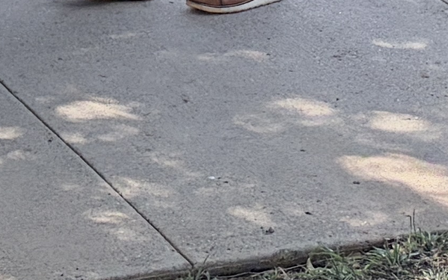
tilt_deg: -7.2
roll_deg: -3.3
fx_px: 2283
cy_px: -586
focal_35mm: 187
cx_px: -128
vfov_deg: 6.4
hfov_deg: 11.0
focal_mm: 5.96
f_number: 1.6
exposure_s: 1/1550
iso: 64
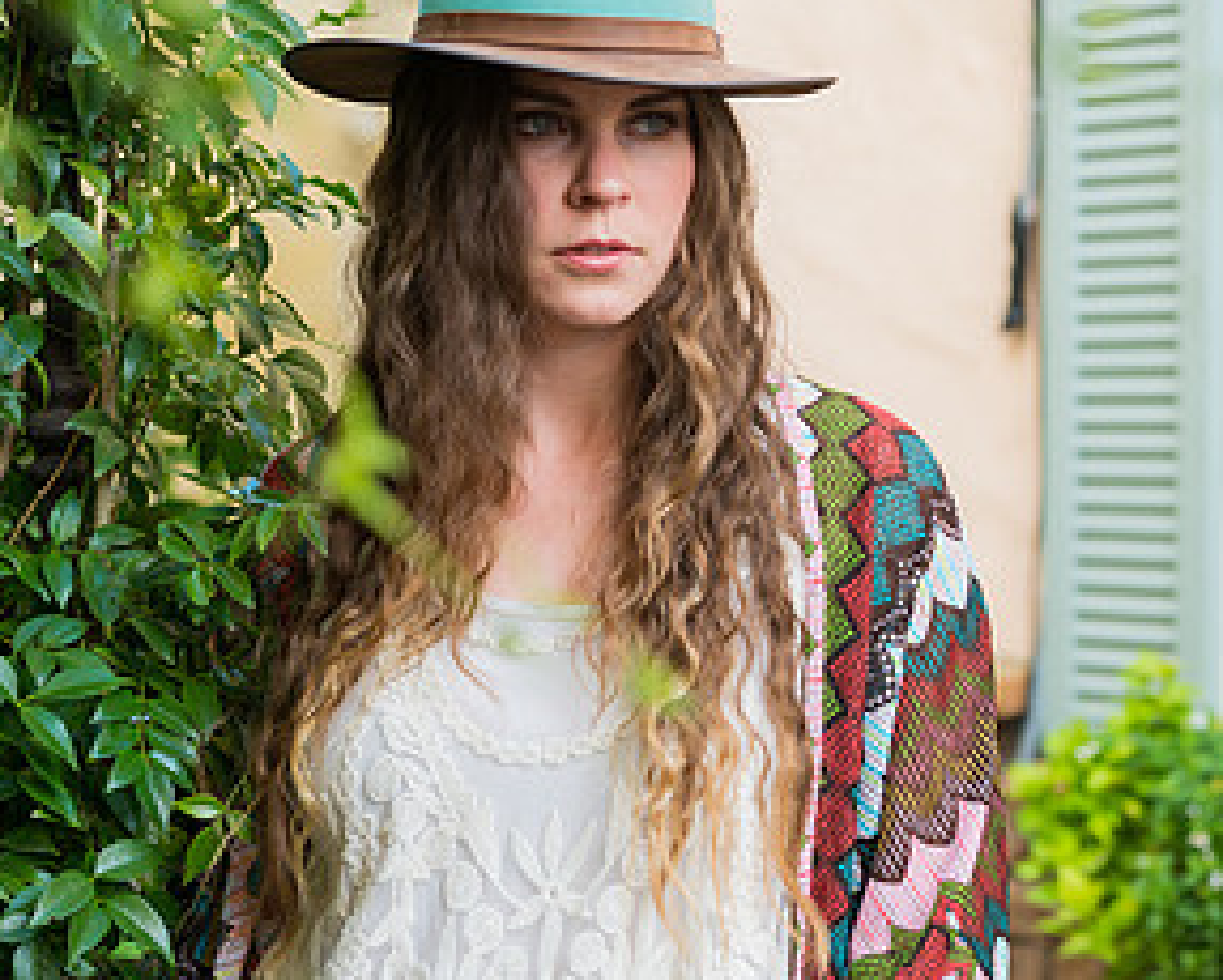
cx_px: 626
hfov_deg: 18.6
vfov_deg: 14.9
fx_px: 3731
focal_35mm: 103
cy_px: 660
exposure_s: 1/250
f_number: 4
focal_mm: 70
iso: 400
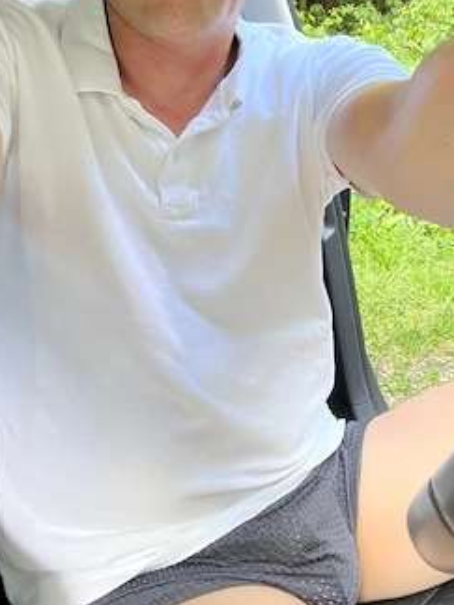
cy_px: 299
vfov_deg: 50.1
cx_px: 271
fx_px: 647
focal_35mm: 37
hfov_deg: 38.5
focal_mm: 2.71
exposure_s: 1/60
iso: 160
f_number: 2.2
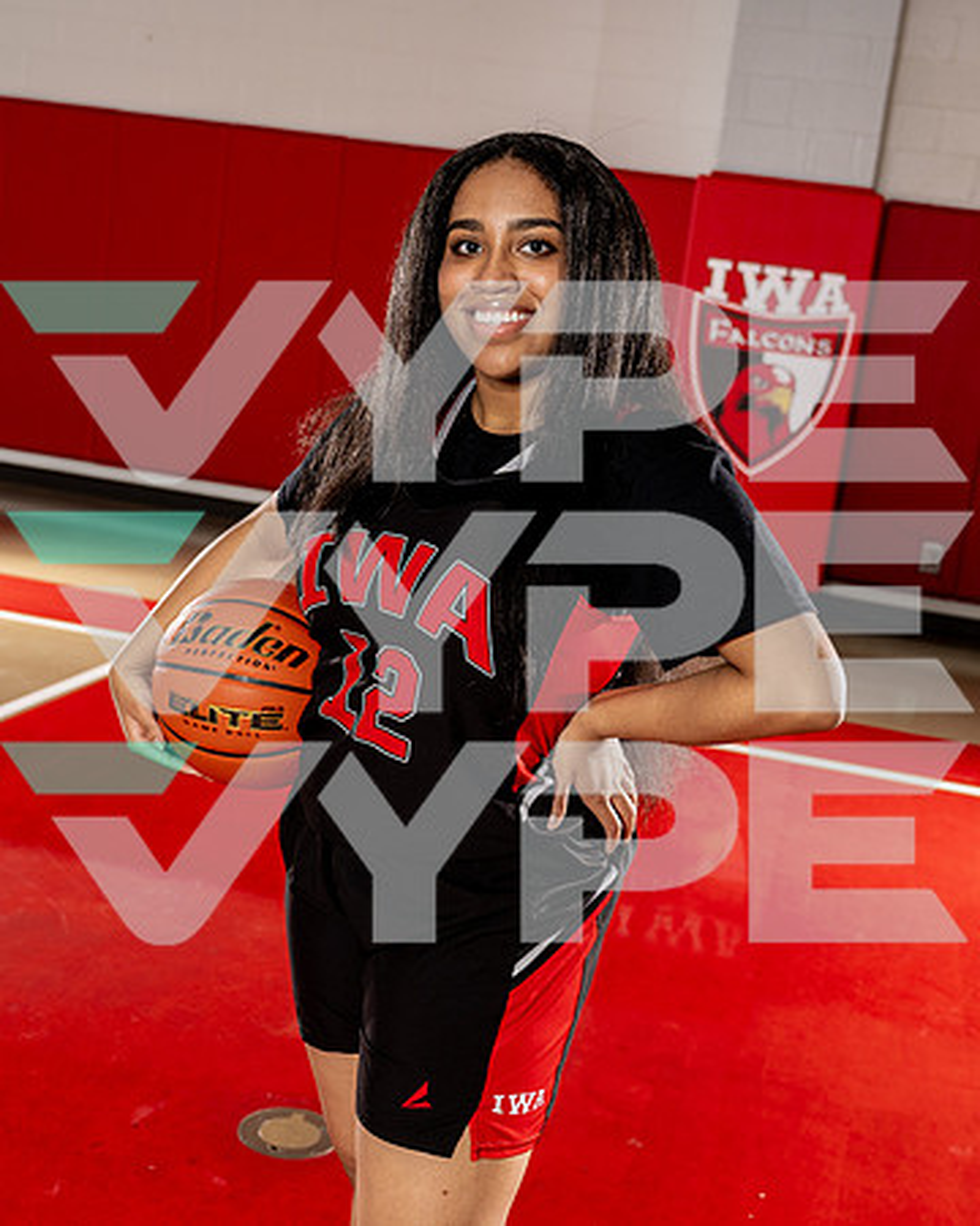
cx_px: 535
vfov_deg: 40.0
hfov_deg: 32.4
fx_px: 1684
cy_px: 613
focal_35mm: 46
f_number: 4
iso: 250
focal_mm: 33
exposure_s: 1/250
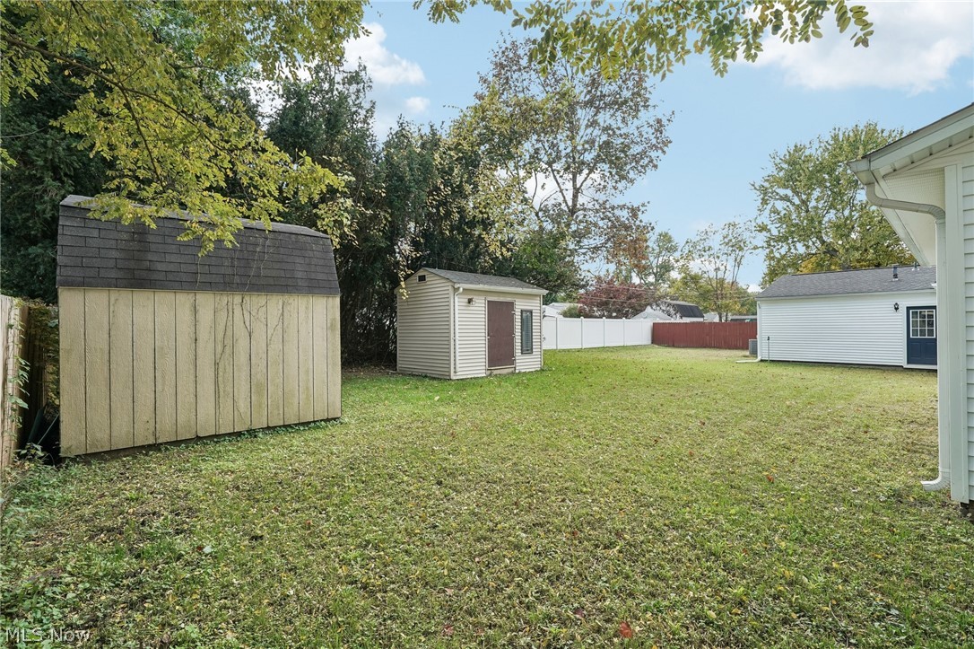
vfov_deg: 73.7
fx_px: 433
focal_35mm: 16
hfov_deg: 96.8
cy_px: 324
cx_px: 487
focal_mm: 16
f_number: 8
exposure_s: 1/30
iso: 100
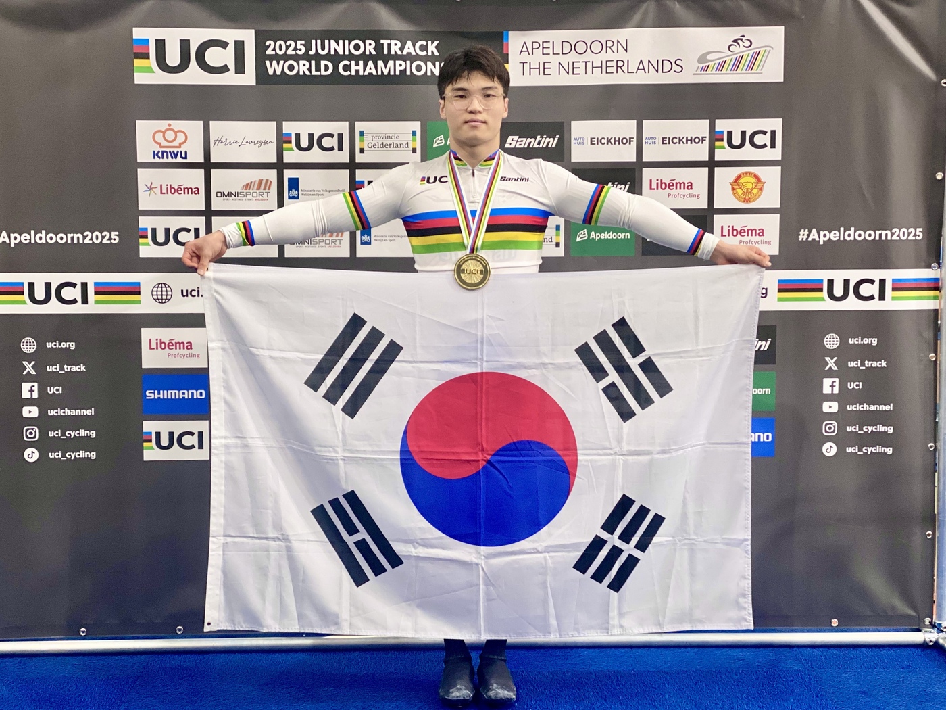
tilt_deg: -6.2
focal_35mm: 52
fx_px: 1421
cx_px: 473
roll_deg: -0.5
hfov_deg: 36.8
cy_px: 355
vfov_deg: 28.0
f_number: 2
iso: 125
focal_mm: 6
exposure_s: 1/120
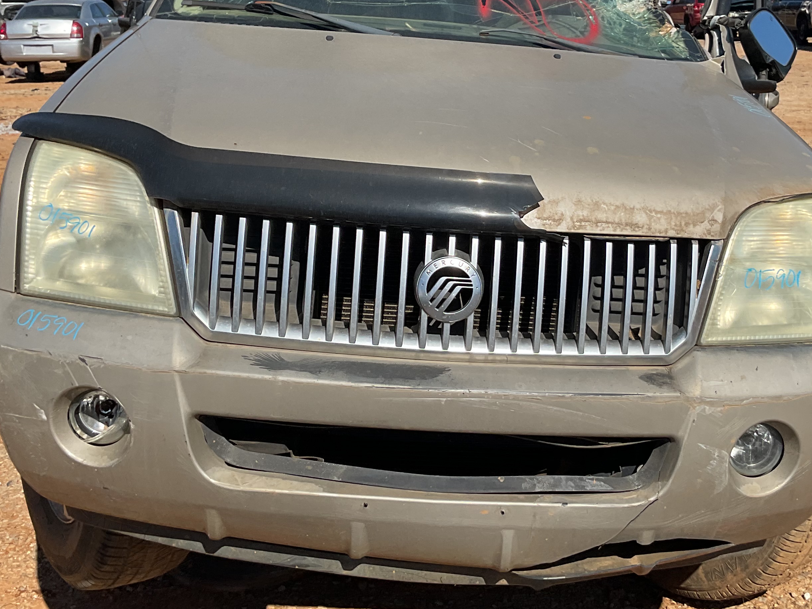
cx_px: 479
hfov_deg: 39.5
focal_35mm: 48
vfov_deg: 30.1
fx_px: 1126
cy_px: 218
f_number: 1.8
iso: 16
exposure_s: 1/2427
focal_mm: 3
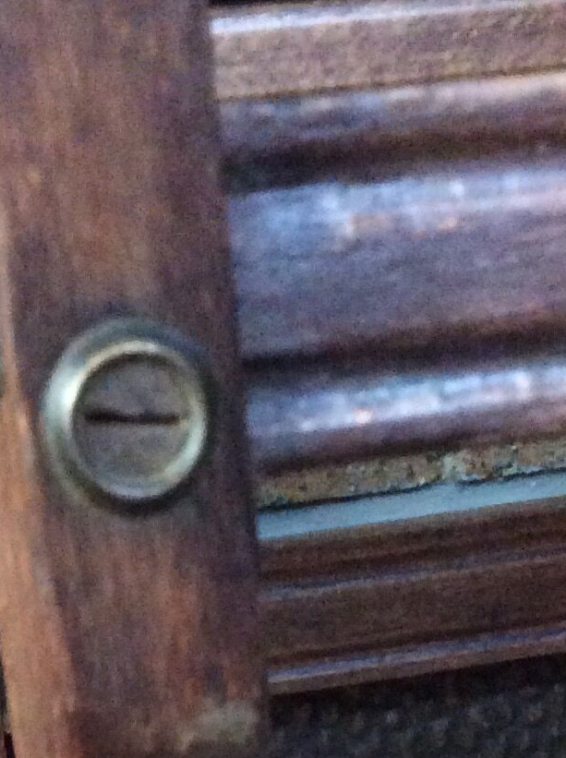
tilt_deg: -36.5
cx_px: 166
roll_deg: +1.5
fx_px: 2208
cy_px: 1111
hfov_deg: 14.6
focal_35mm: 101
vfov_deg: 17.6
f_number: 2.4
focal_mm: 3.3
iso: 320
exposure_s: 1/25
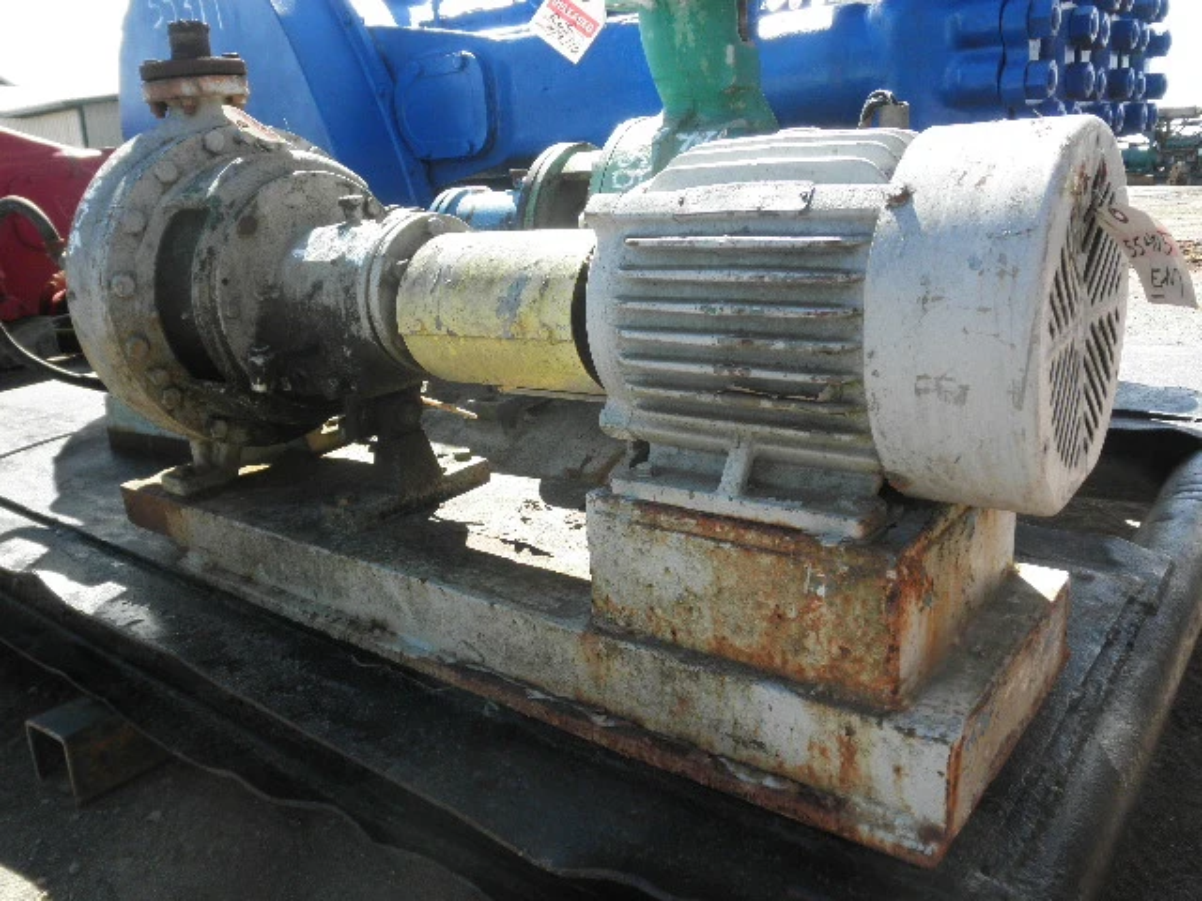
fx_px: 972
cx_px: 601
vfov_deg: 49.7
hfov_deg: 63.4
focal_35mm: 28
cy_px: 450
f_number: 3
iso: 64
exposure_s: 1/320
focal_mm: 5
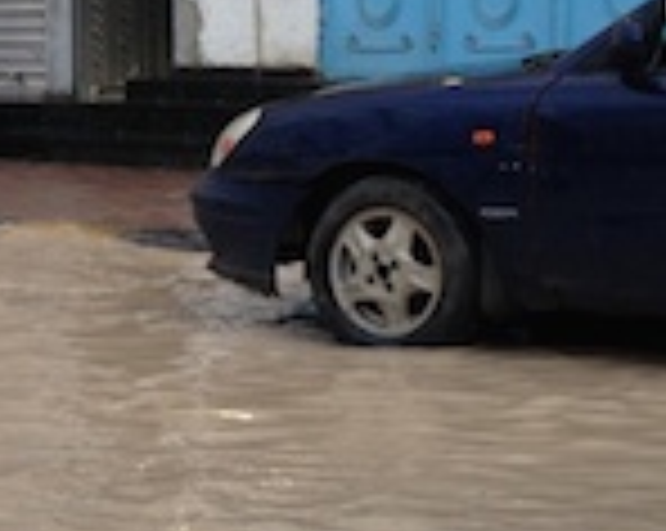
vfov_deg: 11.7
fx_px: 2579
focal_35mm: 131
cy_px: 27
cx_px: -216
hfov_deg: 14.1
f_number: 2.4
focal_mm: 4.12
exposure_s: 1/212
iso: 50
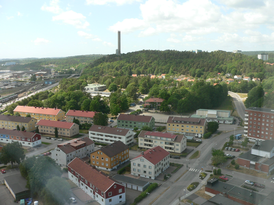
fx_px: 285
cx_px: 137
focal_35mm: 36
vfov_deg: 39.7
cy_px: 102
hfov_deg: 51.4
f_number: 4
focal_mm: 6
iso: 80
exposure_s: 1/250
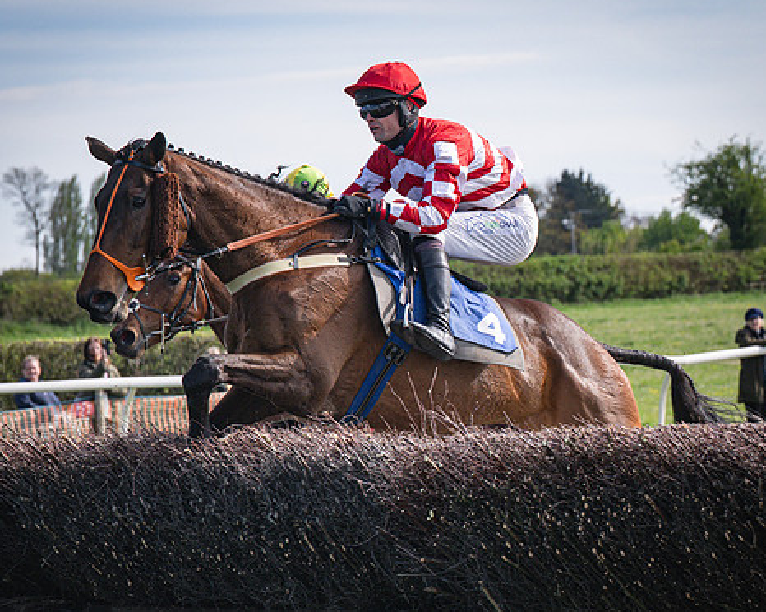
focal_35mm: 164
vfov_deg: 9.4
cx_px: 355
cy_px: 374
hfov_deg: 11.8
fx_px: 3715
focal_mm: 70
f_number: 4
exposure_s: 1/2500
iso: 400
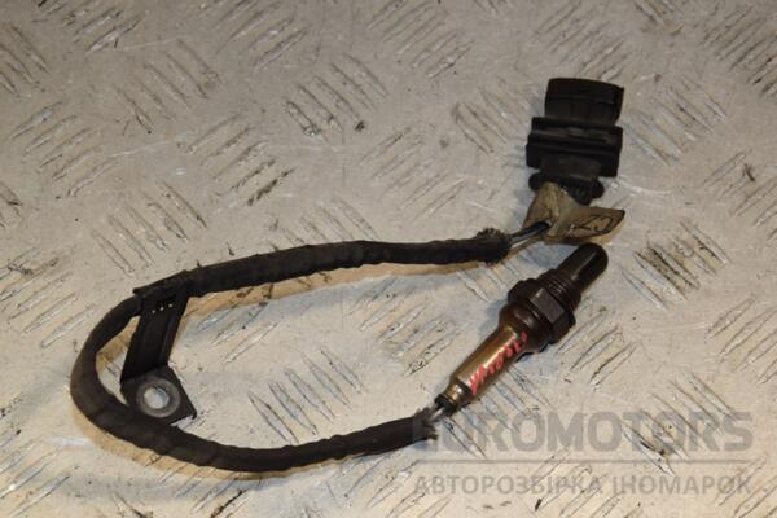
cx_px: 388
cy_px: 259
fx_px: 2007
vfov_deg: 14.7
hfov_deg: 21.9
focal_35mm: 93
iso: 800
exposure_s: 1/200
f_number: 9
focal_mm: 62
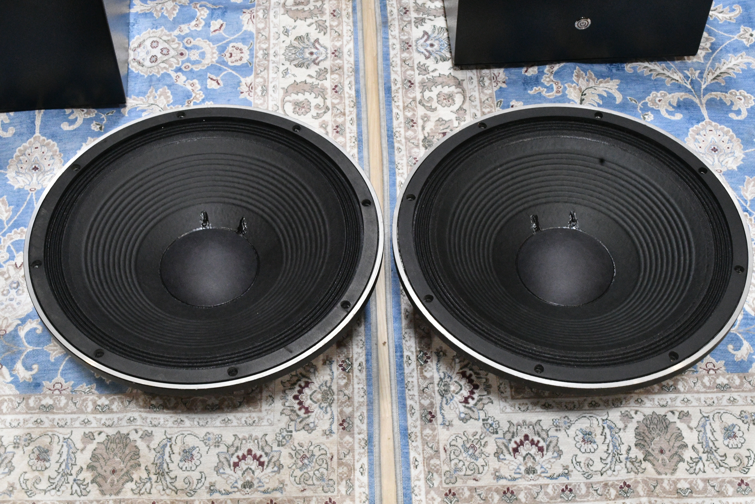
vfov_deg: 25.1
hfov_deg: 36.9
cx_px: 378
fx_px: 1132
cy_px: 252
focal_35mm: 54
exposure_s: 1/25
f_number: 18
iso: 5000
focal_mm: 36
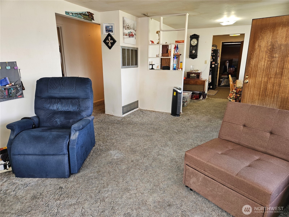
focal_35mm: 23
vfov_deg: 58.9
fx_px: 192
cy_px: 108
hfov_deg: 73.9
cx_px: 144
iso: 125
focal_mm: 5.4
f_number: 1.8
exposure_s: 1/120
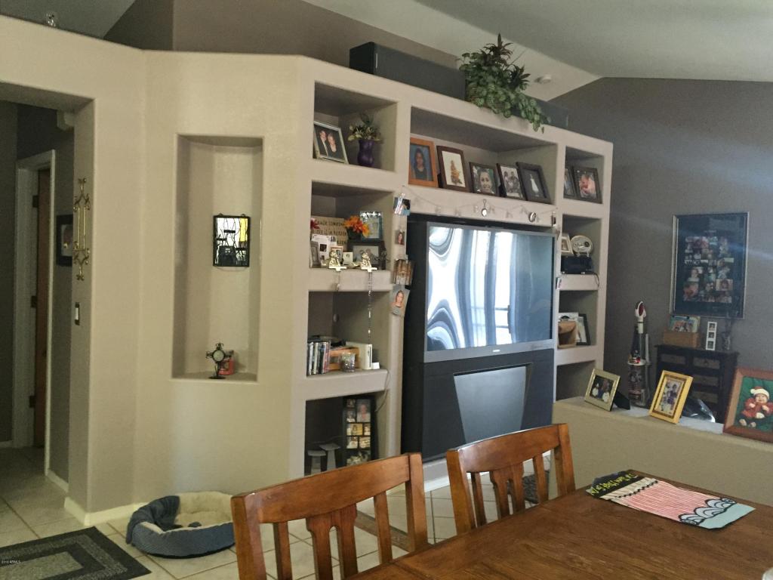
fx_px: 648
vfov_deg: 48.2
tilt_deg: -3.4
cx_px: 386
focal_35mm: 29
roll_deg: -2.9
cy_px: 290
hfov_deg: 61.7
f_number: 2.2
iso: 320
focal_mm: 4.15
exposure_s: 1/15
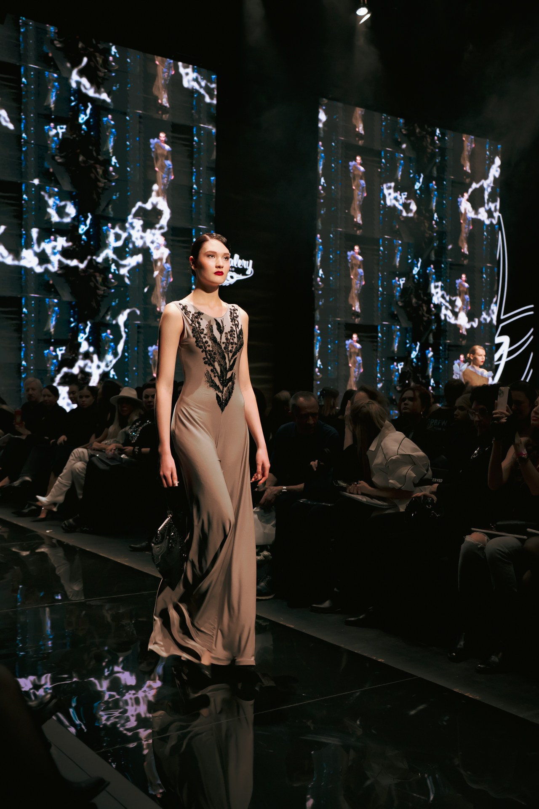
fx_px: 898
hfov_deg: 33.4
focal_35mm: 40
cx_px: 270
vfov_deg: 48.5
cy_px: 404
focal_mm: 40
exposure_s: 1/200
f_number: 3.5
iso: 1600
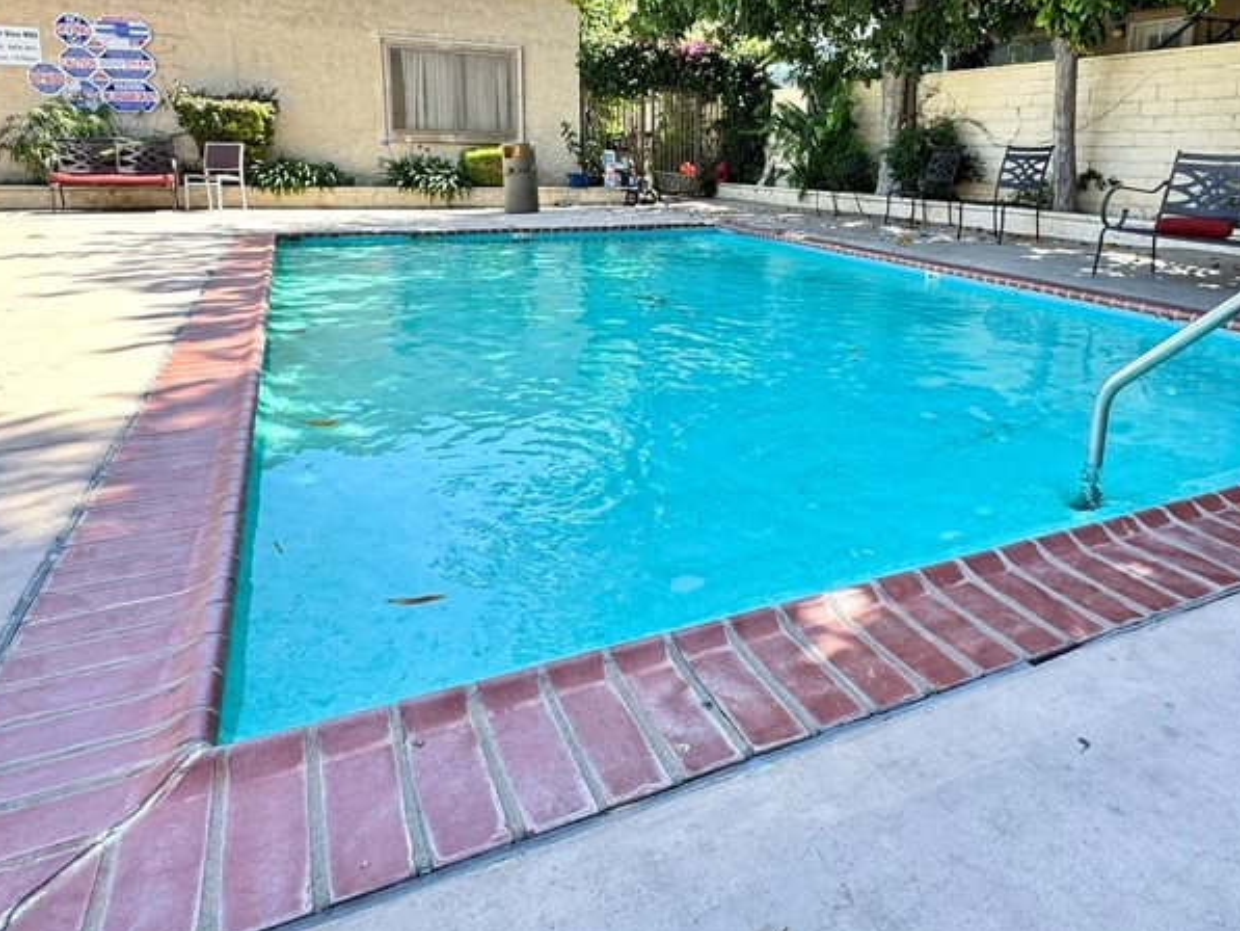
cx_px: 737
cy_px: 328
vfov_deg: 55.9
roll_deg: -1.6
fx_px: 860
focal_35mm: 24
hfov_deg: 70.9
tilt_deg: -12.1
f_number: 2.2
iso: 40
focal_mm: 2.22
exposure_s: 1/190
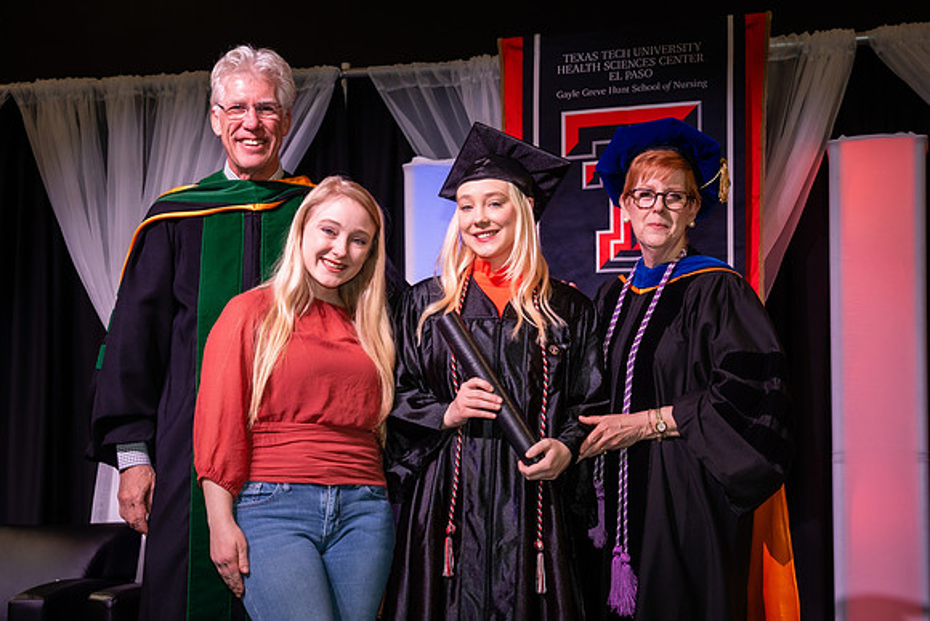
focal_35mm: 62
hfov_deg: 32.4
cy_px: 375
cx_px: 452
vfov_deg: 21.9
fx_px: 1602
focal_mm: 49
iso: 1250
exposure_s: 1/160
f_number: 5.6
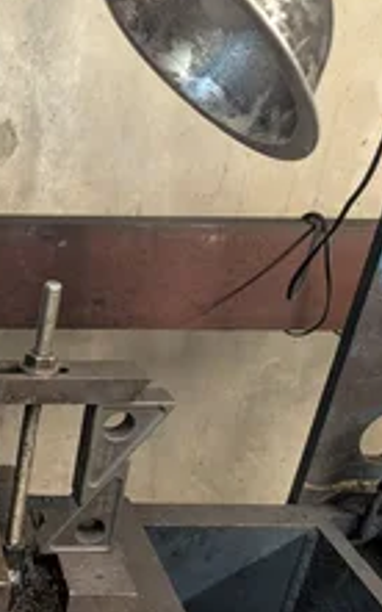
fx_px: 767
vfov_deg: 43.0
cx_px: -152
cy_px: 397
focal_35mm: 46
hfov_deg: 23.6
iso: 3187
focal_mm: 6.9
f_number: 1.68
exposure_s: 1/120
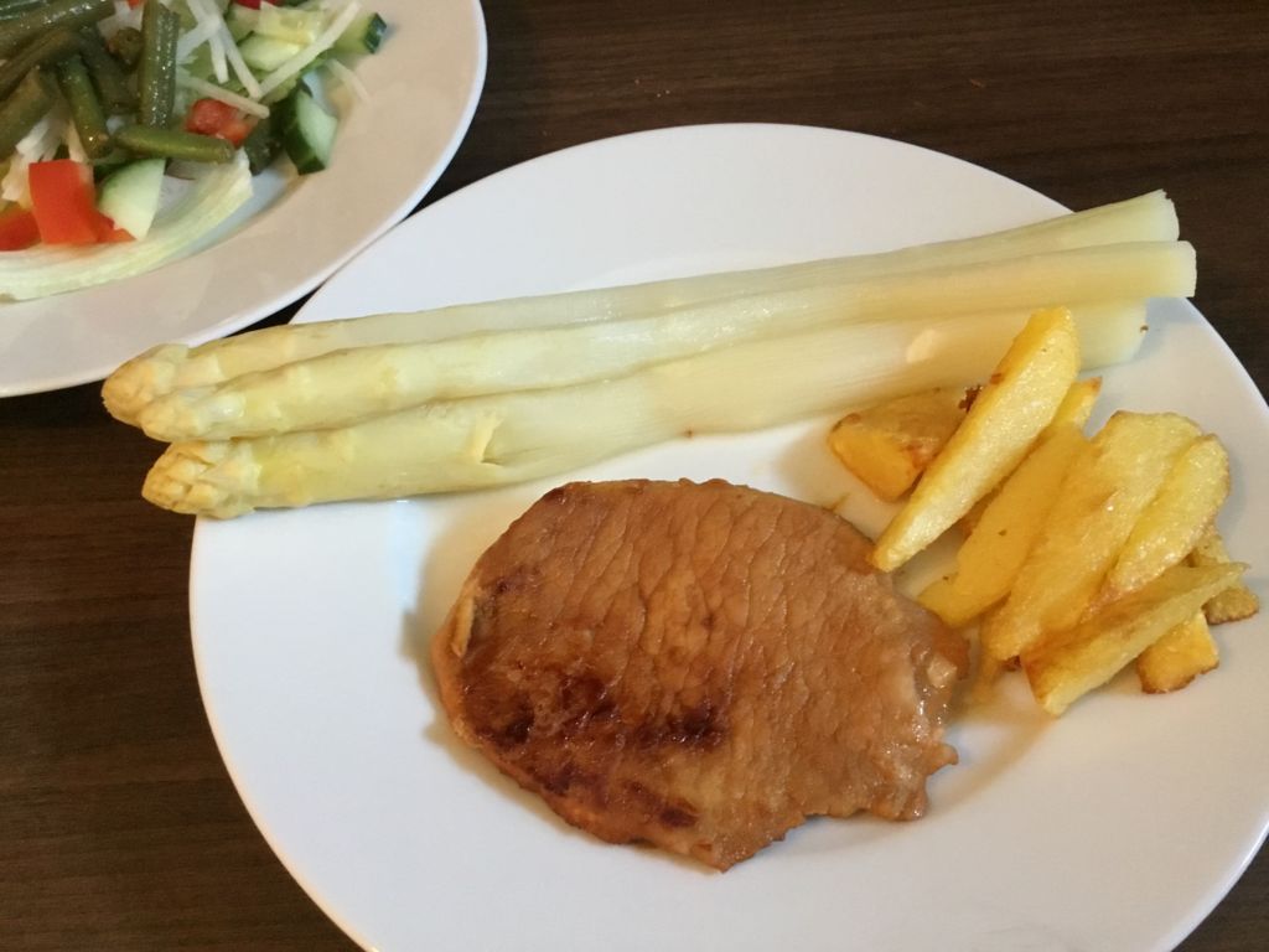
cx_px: 634
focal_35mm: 31
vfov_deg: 45.4
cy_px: 476
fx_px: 1136
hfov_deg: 58.4
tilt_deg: -58.0
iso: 200
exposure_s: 1/17
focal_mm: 3.3
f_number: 2.4
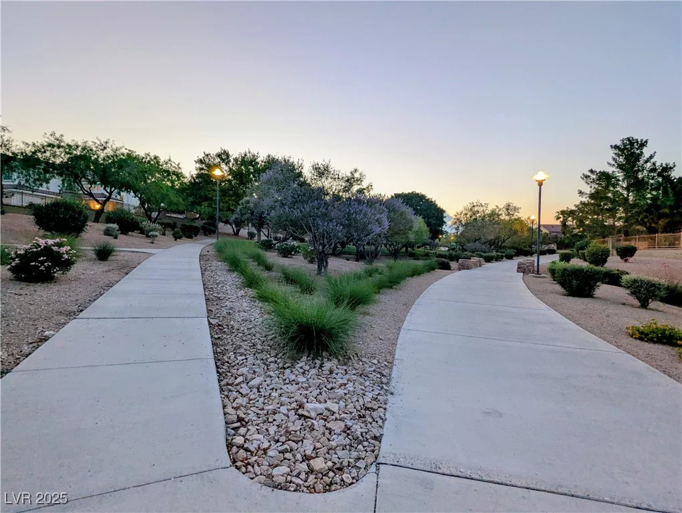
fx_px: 316
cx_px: 341
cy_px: 256
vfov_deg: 78.2
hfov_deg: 94.4
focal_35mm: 16
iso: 85
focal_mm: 2.35
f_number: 2.2
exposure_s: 1/30
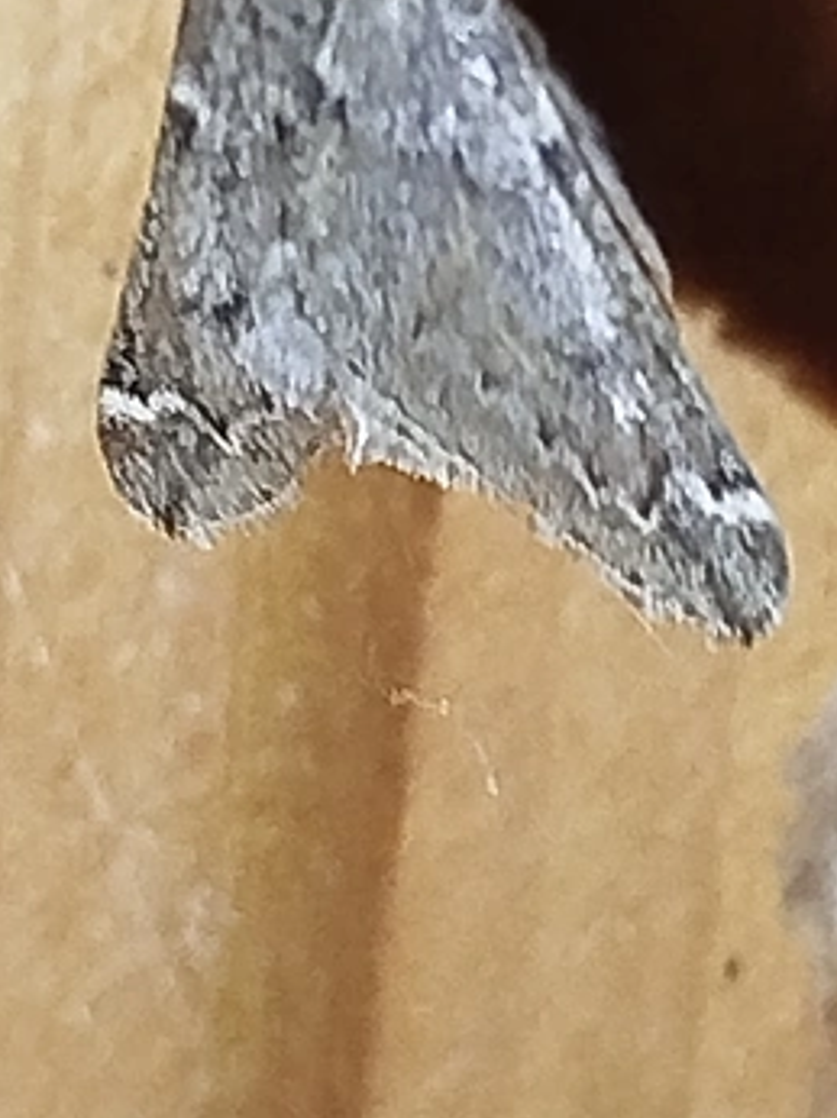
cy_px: 423
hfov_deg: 7.0
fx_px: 6875
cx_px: 462
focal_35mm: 213
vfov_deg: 9.3
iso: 200
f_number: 1.7
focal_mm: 5.31
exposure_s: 1/33
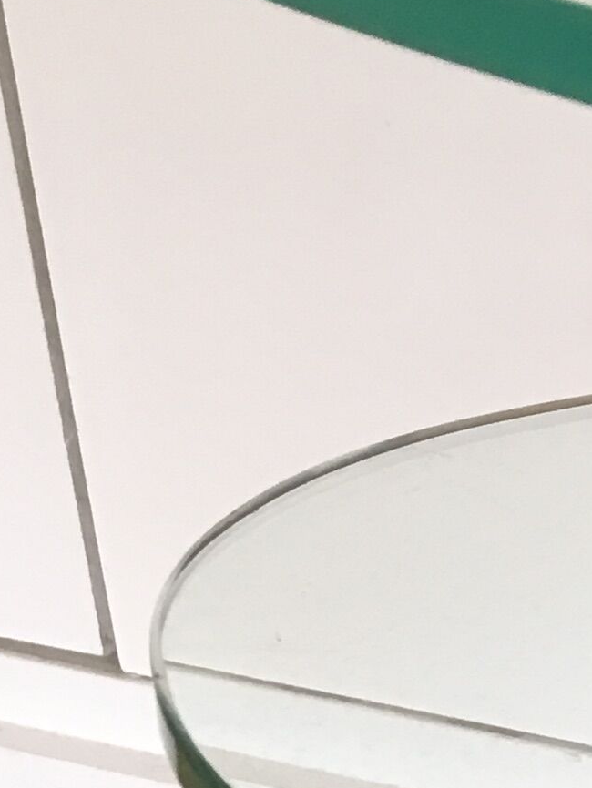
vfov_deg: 13.4
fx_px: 3077
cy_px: 1311
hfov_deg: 10.3
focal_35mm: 135
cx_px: 1118
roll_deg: -1.5
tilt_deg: -33.5
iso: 125
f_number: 2.2
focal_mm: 4.15
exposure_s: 1/33
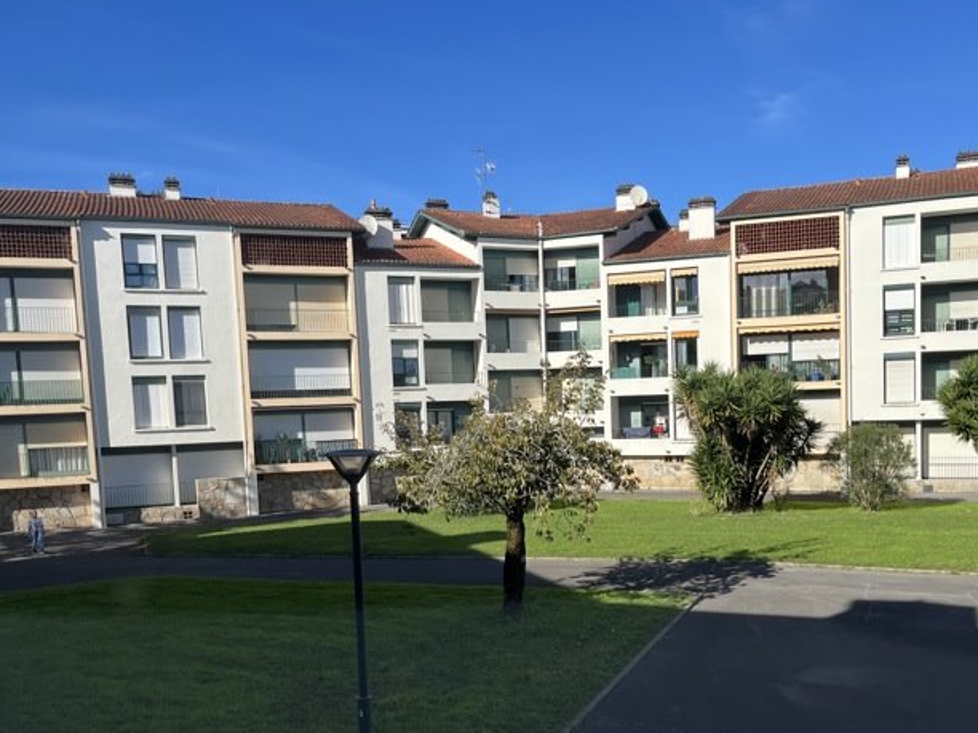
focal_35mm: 34
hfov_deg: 53.7
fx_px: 961
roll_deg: +2.6
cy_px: 468
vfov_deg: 41.4
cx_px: 574
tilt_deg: -4.3
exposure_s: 1/3745
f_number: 1.6
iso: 50
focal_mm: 5.1
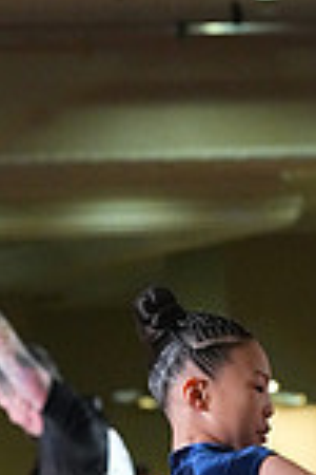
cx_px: 482
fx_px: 5990
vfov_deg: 4.5
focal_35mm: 455
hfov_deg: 3.0
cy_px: 678
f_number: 5.6
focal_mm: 118
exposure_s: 1/400
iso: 8000
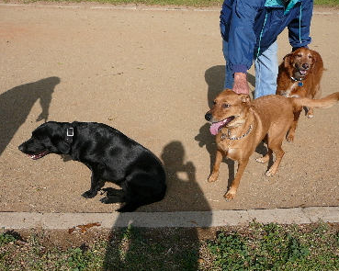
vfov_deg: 40.1
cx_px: 168
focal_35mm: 37
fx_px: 371
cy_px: 134
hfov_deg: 49.1
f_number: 5
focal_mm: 5.2
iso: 80
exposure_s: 1/500
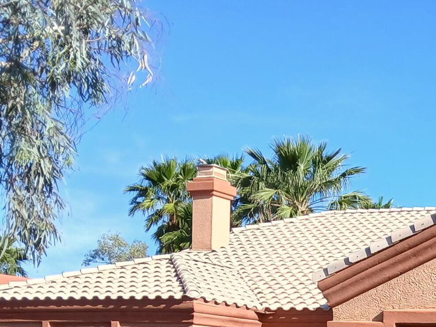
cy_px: 468
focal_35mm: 79
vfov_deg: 17.1
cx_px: 507
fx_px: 995
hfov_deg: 22.9
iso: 20
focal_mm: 3.98
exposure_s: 1/454
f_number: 1.8
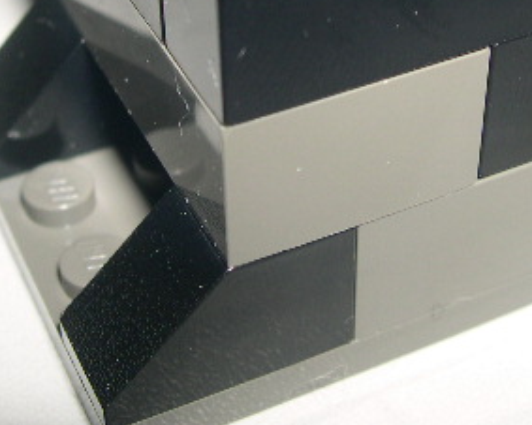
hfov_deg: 22.7
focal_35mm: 84
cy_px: 47
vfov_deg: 18.0
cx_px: 297
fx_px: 1322
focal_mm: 8
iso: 100
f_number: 7.6
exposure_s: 1/60
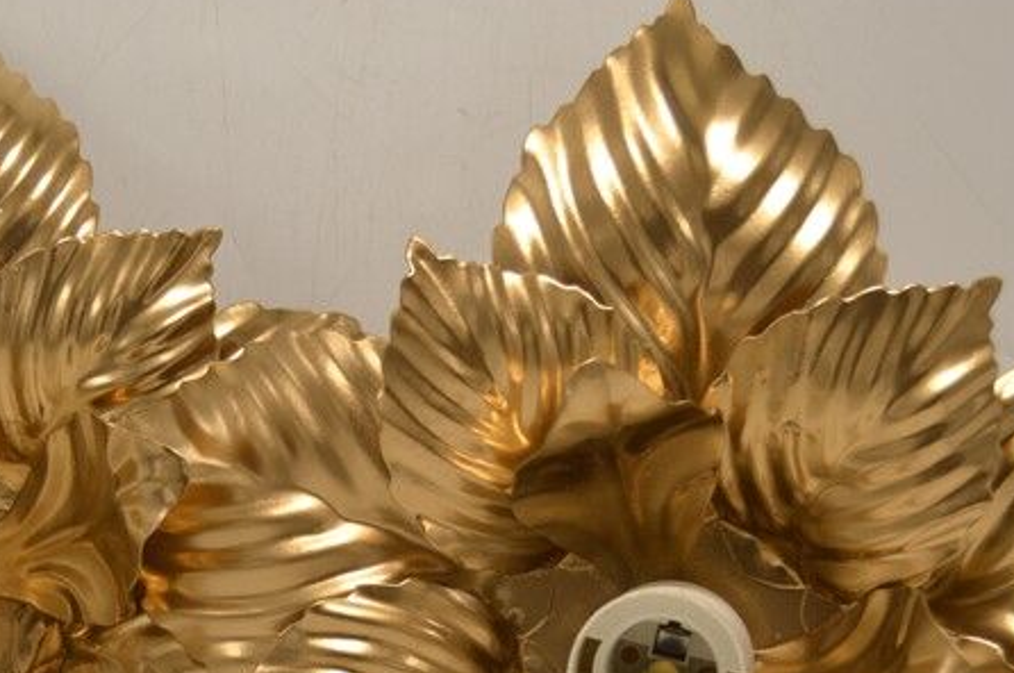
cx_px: 316
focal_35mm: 106
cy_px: 650
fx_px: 2982
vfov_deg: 12.7
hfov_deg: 19.2
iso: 160
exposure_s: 1/125
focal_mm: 35
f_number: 4.5
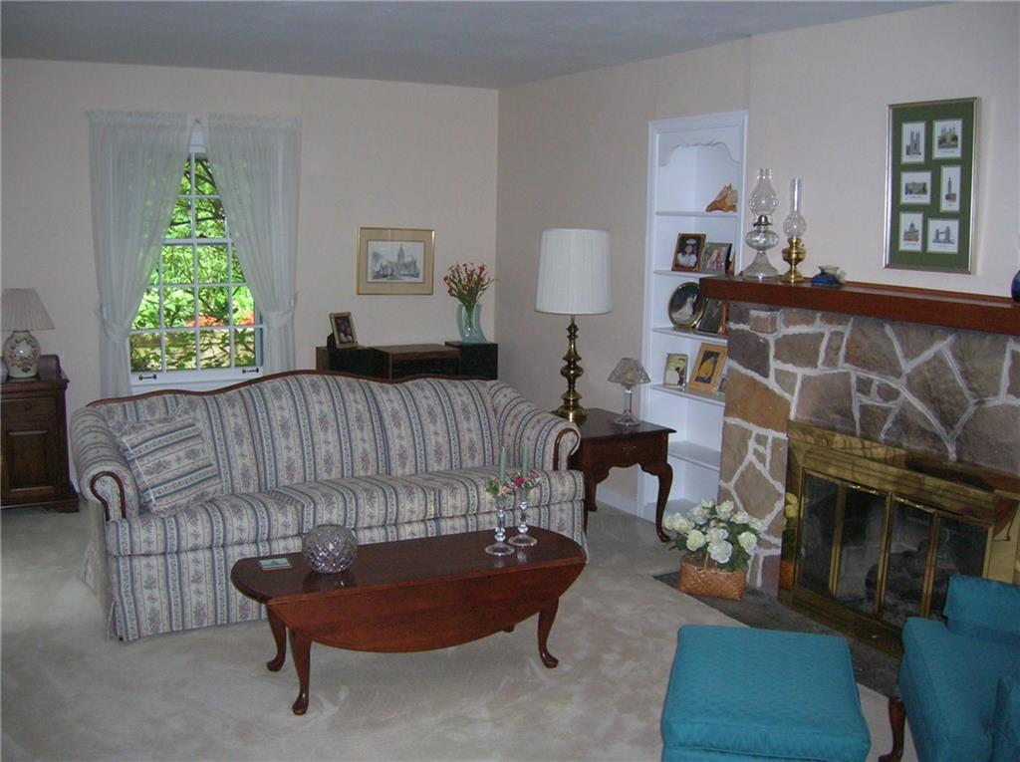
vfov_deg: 41.7
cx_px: 510
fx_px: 1000
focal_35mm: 34
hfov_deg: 54.0
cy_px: 381
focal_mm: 5.7
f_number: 2.9
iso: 169
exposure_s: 1/60.1
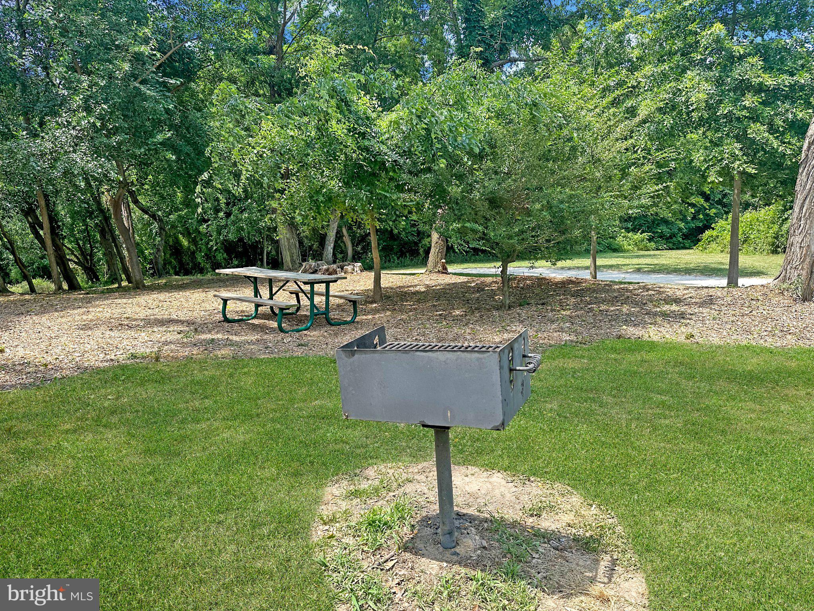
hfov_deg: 71.6
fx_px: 564
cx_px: 407
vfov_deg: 56.8
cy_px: 306
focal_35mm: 24
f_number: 1.78
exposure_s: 1/1321
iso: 80
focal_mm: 6.86
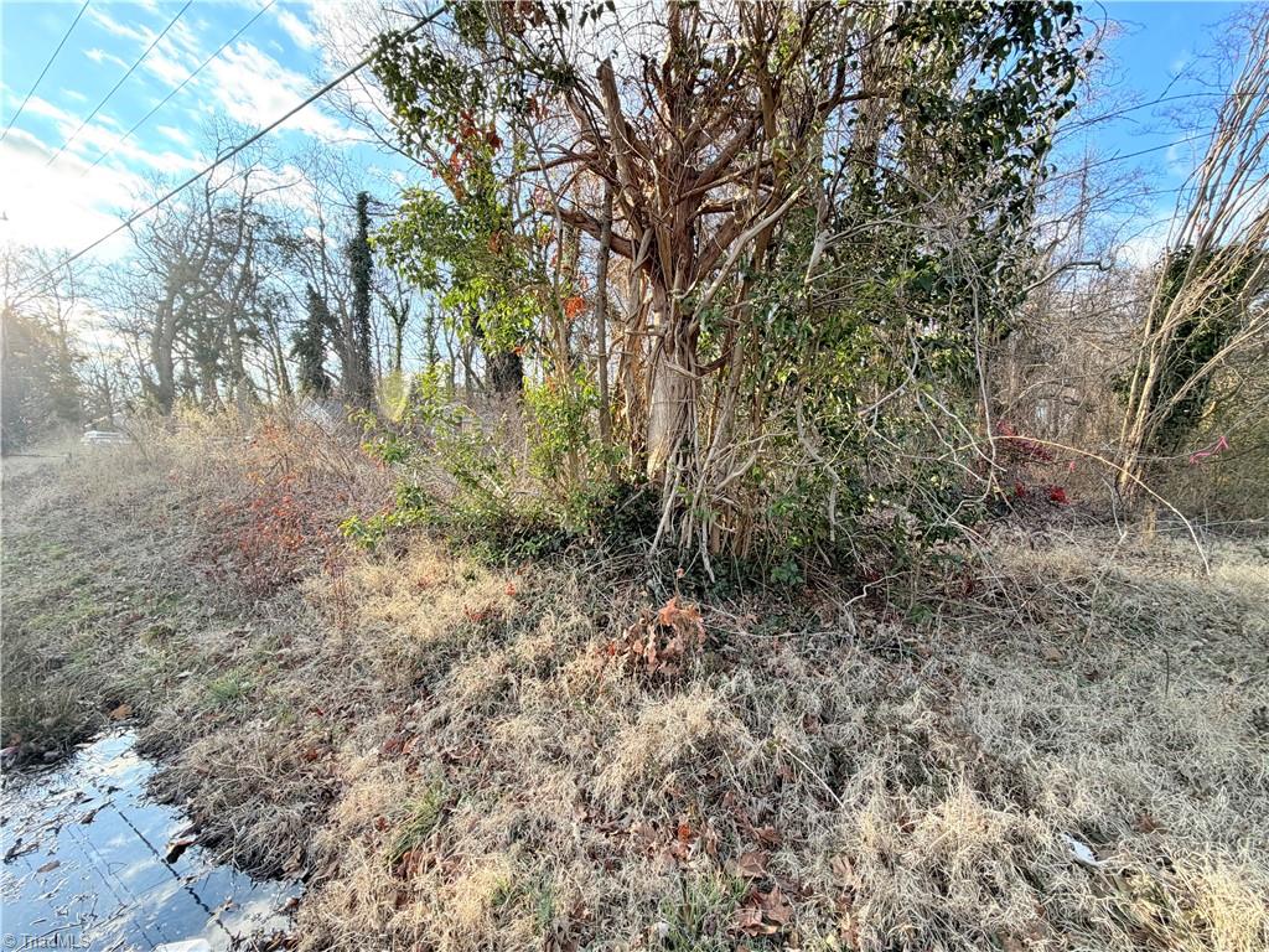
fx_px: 513
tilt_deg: -1.9
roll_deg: -1.1
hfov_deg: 102.1
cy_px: 476
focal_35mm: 14
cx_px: 634
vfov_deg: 85.7
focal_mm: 2.22
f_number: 2.2
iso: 40
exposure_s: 1/220
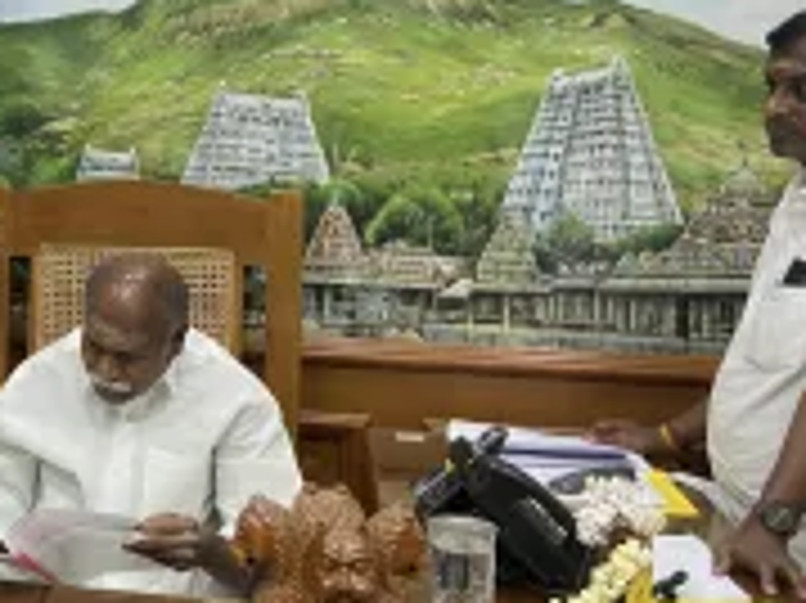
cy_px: 202
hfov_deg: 30.5
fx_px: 1350
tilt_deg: -4.5
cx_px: -32
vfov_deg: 25.1
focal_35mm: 58
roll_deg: -0.2
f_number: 1.8
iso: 160
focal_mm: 4.25
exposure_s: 1/50
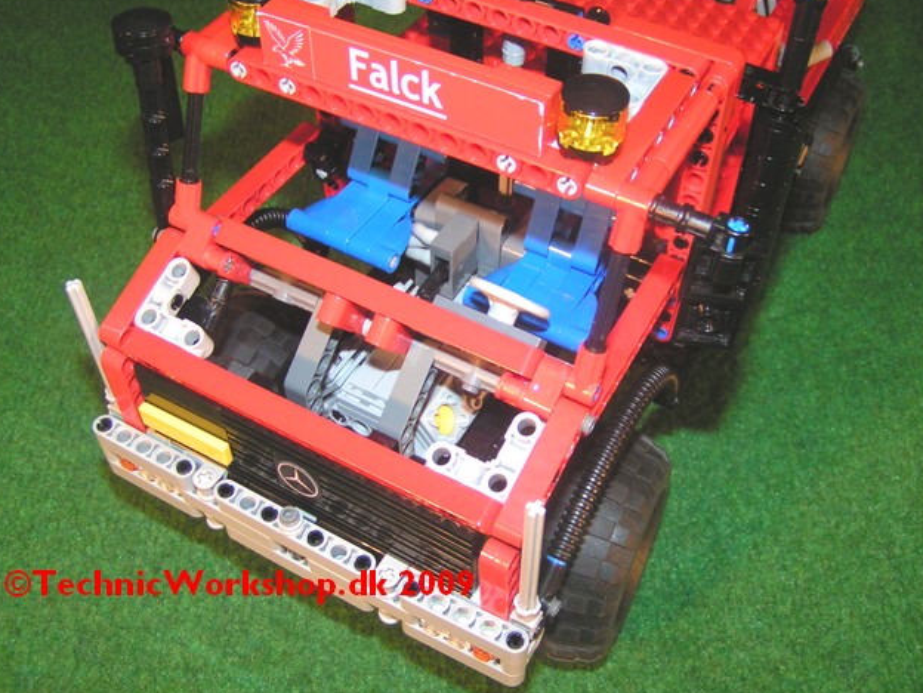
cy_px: 345
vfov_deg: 36.8
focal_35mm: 39
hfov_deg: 47.9
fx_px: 1040
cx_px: 453
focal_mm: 5.8
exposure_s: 1/40
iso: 200
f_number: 2.8
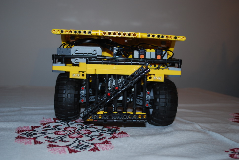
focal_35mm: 39
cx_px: 120
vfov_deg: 34.3
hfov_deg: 49.5
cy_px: 80
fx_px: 259
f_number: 4.2
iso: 200
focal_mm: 26
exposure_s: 1/60
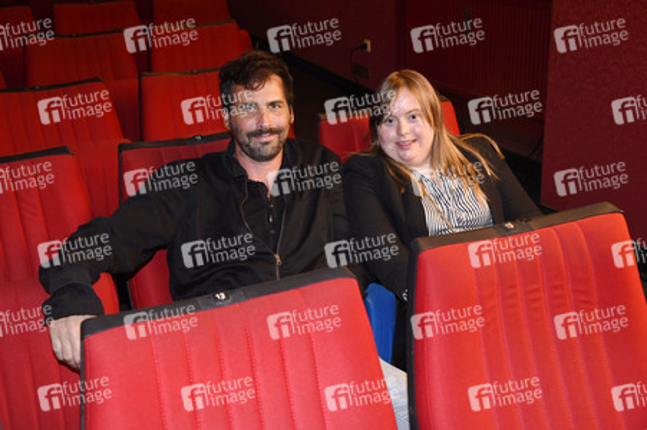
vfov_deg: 29.2
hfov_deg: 42.8
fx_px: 826
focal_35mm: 46
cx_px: 324
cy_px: 215
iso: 3200
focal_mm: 46
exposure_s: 1/30
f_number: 6.3
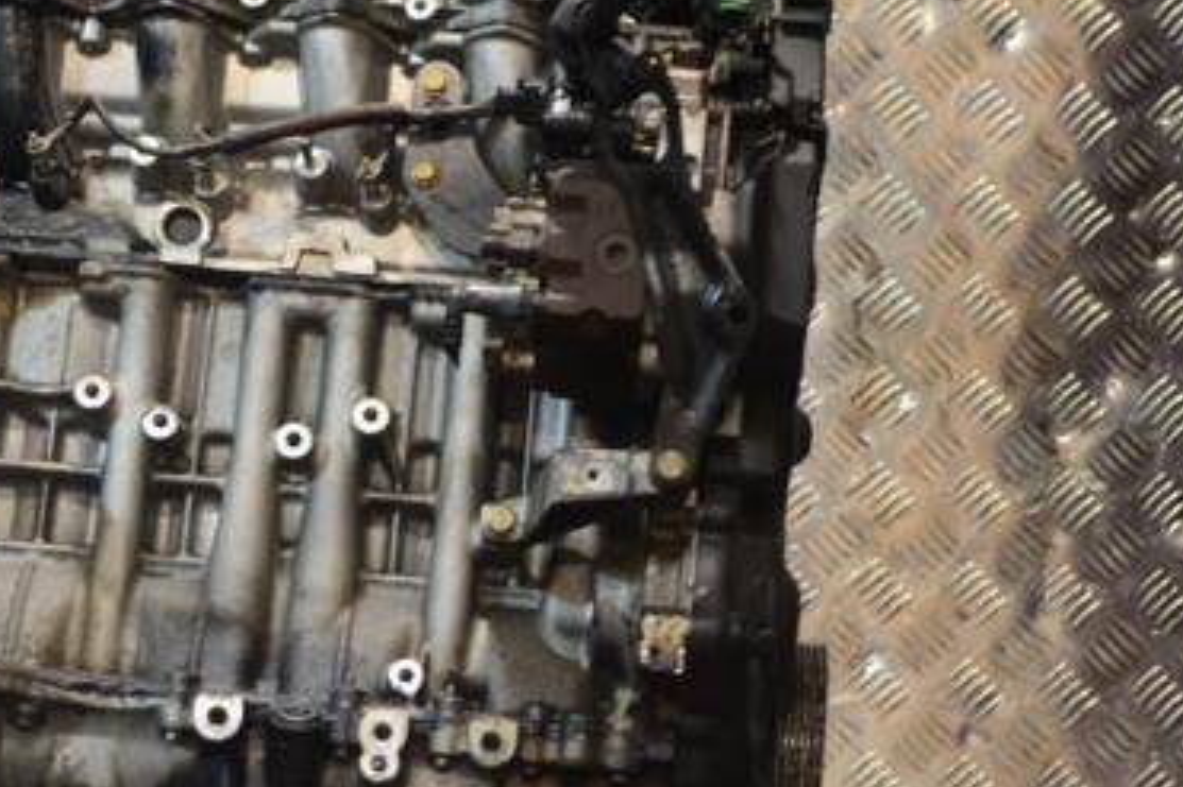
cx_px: 300
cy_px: 484
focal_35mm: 97
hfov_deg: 20.9
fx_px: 3186
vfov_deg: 14.1
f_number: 5.3
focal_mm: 40
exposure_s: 1/30
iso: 900
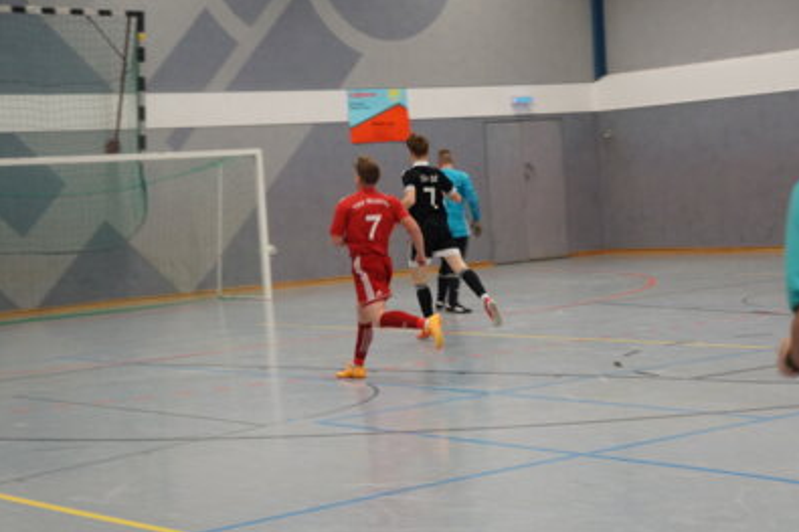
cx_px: 401
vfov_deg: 17.3
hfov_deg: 25.7
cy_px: 267
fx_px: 1753
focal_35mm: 79
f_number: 5
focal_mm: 52
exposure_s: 1/100
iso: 1250
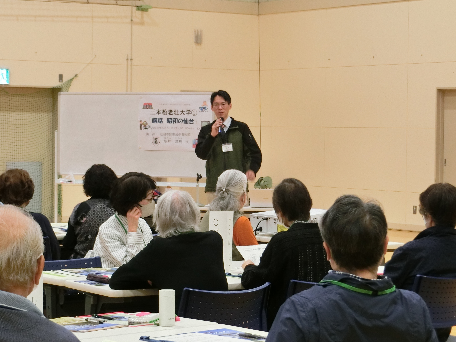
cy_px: 171
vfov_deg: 13.8
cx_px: 228
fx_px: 1410
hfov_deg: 18.4
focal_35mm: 107
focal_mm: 19.1
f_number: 5.7
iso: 400
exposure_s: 1/30
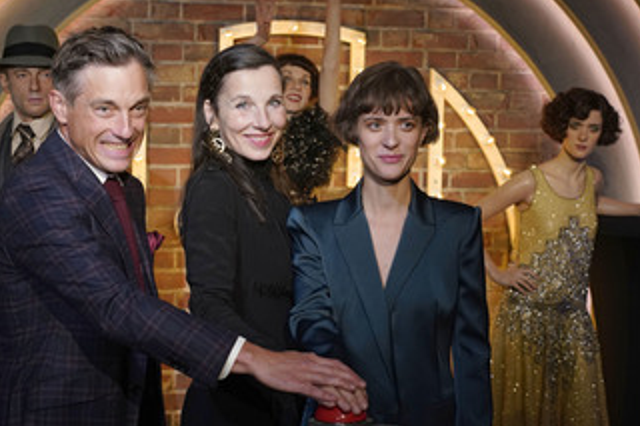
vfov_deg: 21.9
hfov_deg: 32.4
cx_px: 305
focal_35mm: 62
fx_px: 1102
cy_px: 230
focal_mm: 44
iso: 1600
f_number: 4
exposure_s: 1/100
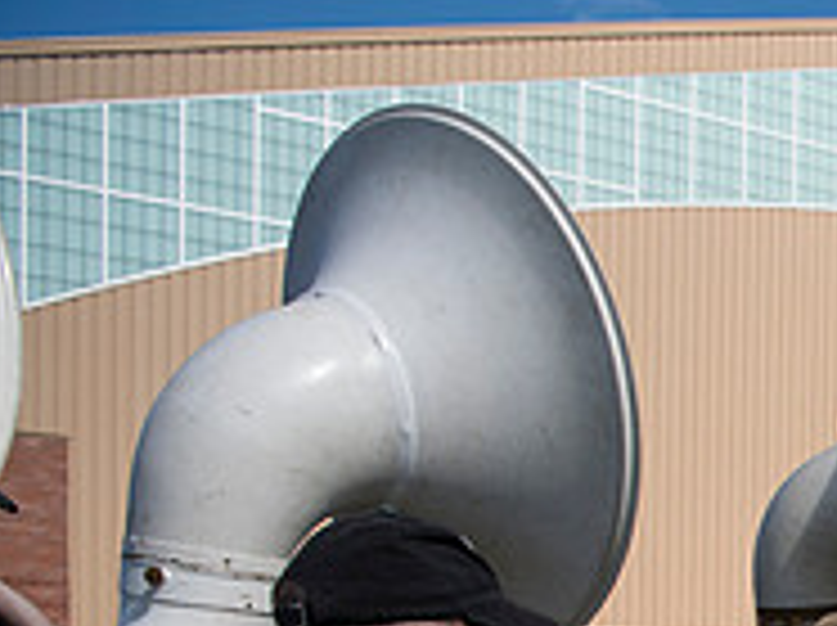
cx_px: 1282
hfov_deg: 22.0
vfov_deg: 18.6
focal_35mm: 72
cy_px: 867
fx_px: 1739
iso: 250
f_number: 4.5
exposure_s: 1/2500
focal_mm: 24
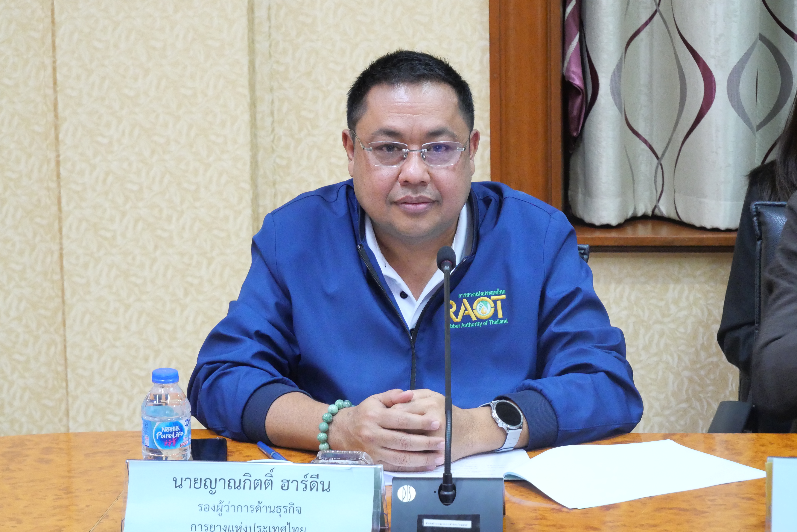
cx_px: 398
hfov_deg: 17.9
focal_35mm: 114
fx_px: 2525
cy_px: 266
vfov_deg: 12.0
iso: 3200
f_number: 5.6
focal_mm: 55
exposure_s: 1/20
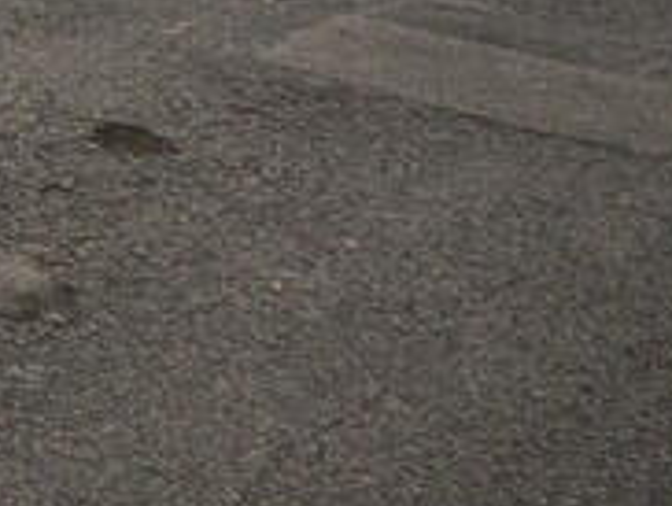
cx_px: -930
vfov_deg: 13.4
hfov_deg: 14.9
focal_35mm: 81
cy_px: -707
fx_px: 1575
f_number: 10
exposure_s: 1/200
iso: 100
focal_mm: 10
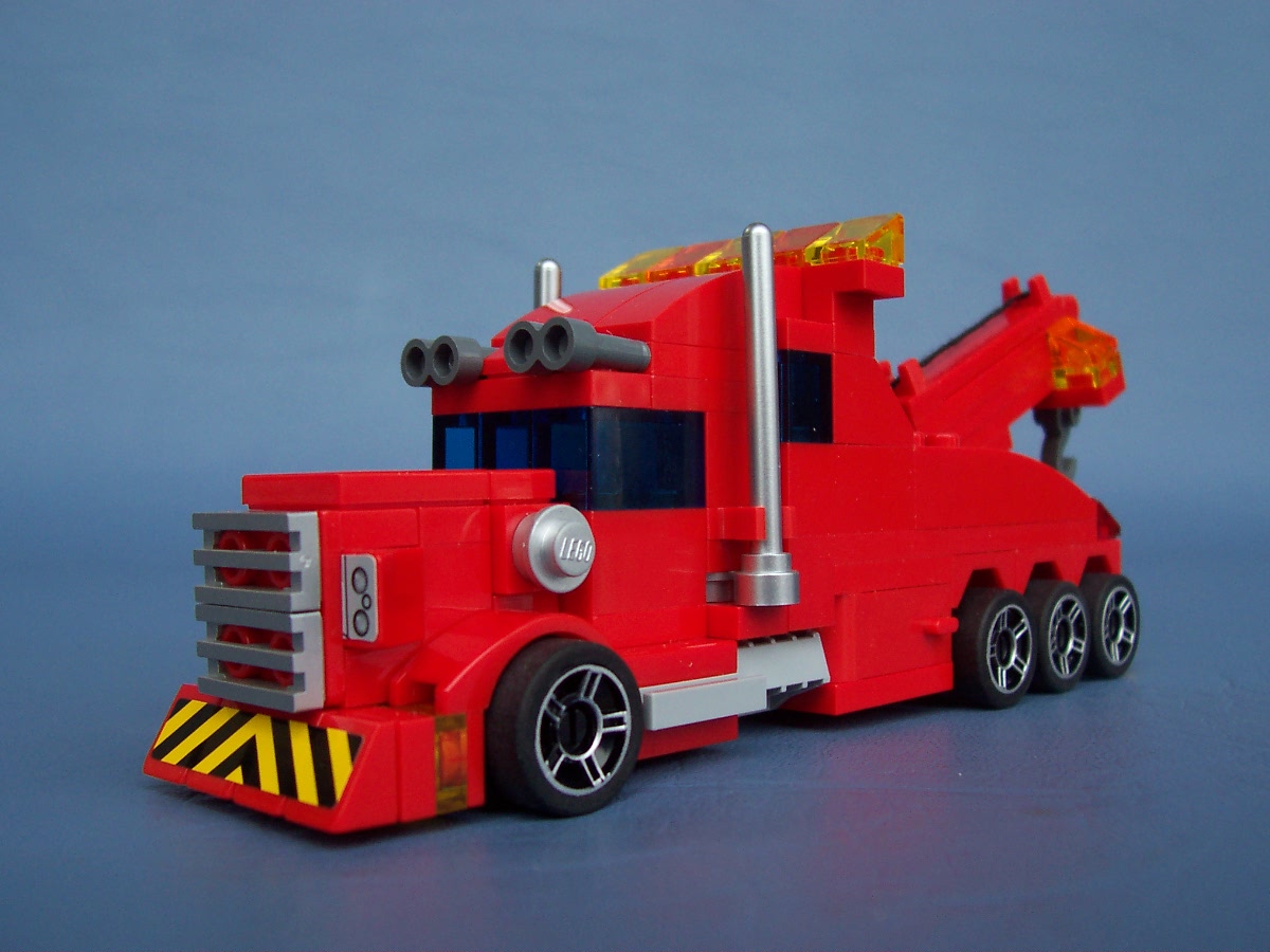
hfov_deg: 50.1
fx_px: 1357
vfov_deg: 38.7
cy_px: 476
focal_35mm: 37
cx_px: 635
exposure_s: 1/350
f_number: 2.8
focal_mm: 5.6
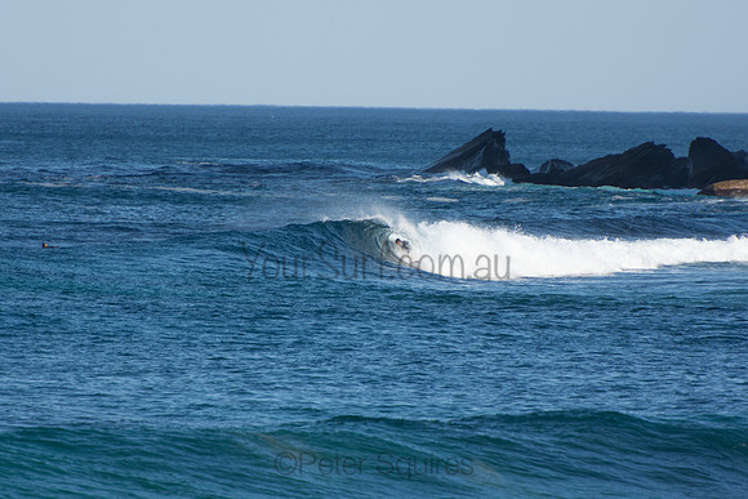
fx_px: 12469
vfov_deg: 2.3
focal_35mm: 600
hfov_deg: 3.4
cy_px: 250
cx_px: 374
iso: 280
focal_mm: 400
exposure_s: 1/1250
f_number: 5.6
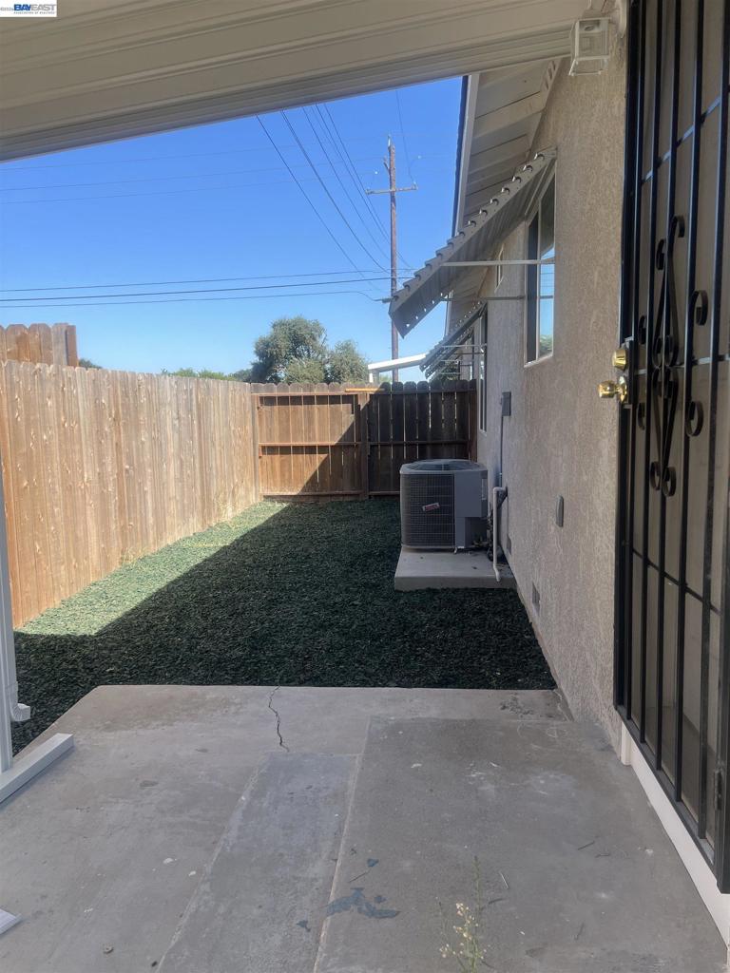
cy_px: 486
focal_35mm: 26
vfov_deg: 67.3
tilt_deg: -5.4
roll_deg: +2.3
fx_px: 731
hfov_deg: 53.1
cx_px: 365
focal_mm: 5.7
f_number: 1.5
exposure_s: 1/1901
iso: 50
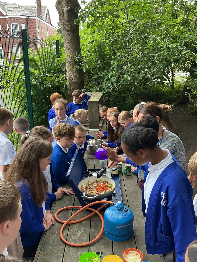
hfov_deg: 44.1
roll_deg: -1.9
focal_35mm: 32
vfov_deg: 56.8
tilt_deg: -16.1
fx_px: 243
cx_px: 106
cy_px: 123
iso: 64
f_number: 1.8
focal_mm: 3
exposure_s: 1/120
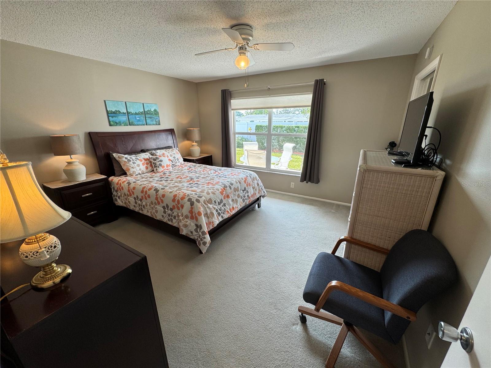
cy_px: 184
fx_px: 199
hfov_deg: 102.1
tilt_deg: -18.4
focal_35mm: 14
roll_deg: +0.0
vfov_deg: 85.7
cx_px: 246
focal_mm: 2.22
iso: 50
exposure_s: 1/120
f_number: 2.2
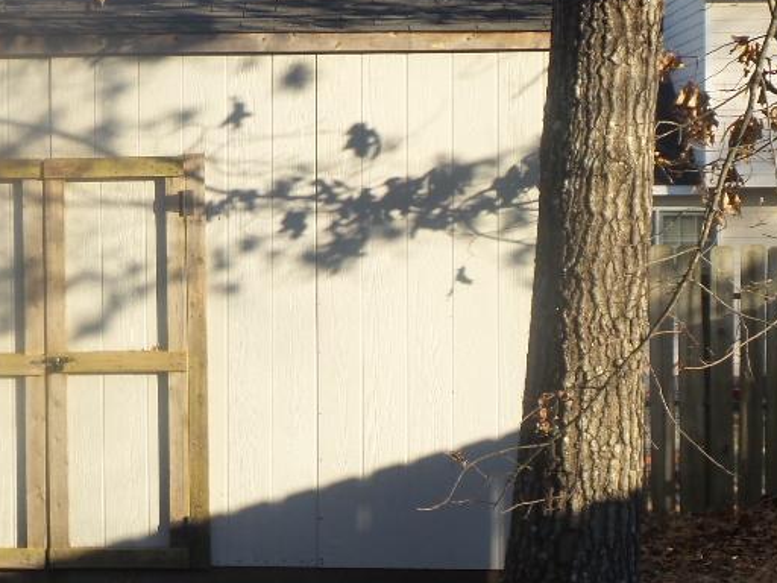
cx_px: 93
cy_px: 172
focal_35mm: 102
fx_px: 2290
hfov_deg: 19.0
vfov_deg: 14.5
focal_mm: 9.2
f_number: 3.8
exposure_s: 1/400
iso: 100
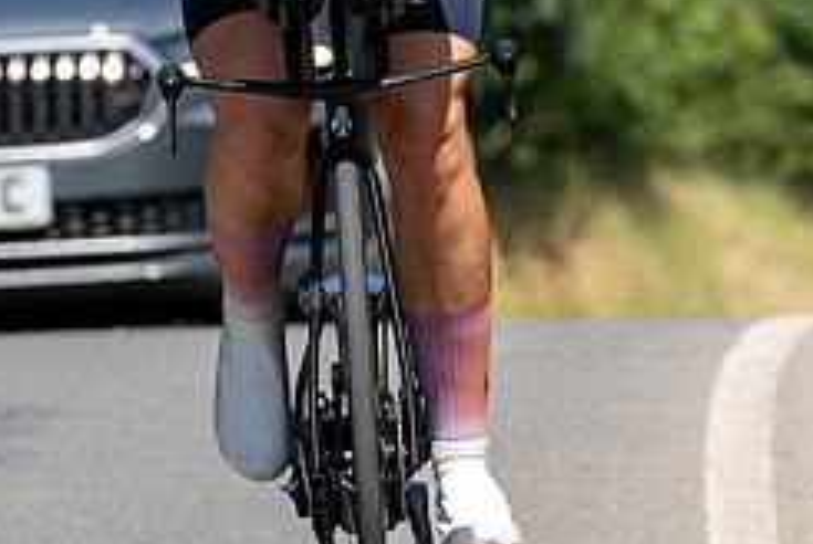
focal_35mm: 1260
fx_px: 28489
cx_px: 389
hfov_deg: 1.6
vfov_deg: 1.1
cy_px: 138
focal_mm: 200
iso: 200
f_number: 5
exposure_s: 1/1000
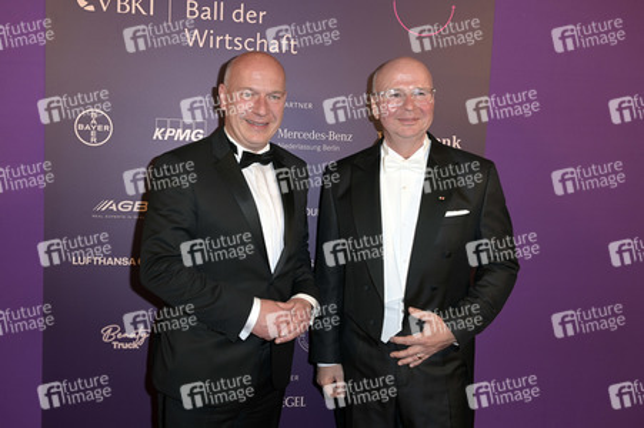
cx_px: 322
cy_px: 214
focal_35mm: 34
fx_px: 608
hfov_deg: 55.8
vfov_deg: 38.8
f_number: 5.6
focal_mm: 34
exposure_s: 1/250
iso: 640
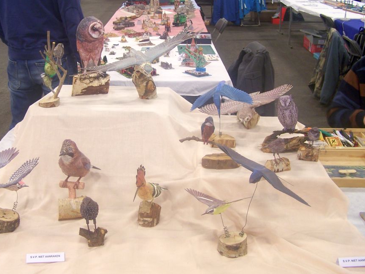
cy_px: 114
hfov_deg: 41.9
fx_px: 475
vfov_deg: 32.1
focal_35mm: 45
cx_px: 149
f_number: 2.8
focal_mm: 6.3
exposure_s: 1/4
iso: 80
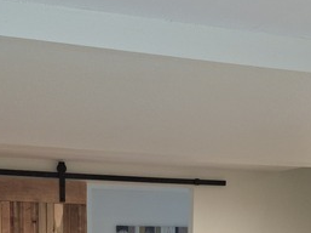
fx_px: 583
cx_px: 159
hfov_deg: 29.9
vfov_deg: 21.0
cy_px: 278
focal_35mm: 65
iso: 200
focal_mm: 4.69
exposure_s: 1/50
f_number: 1.8
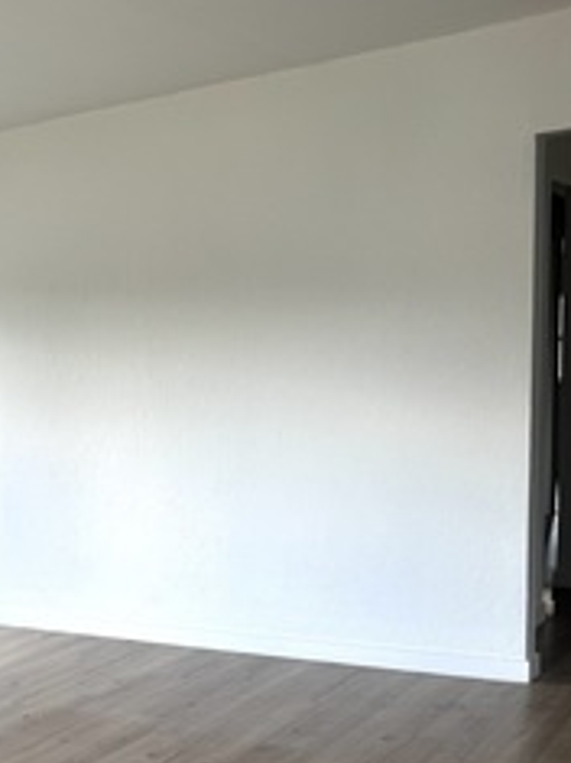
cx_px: 60
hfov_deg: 27.5
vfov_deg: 36.4
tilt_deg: -10.4
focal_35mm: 51
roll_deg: +4.2
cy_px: 594
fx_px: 1123
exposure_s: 1/134
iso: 64
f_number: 1.78
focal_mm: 6.76
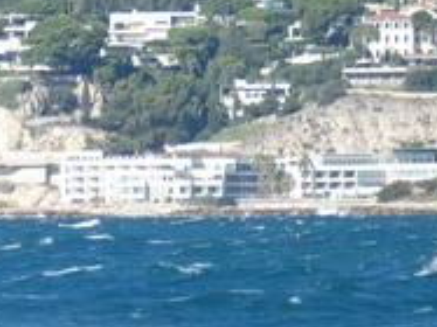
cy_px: 354
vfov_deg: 1.8
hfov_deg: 2.4
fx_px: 10434
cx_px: -105
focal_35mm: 827
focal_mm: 55.4
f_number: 5.6
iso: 320
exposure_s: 1/1000
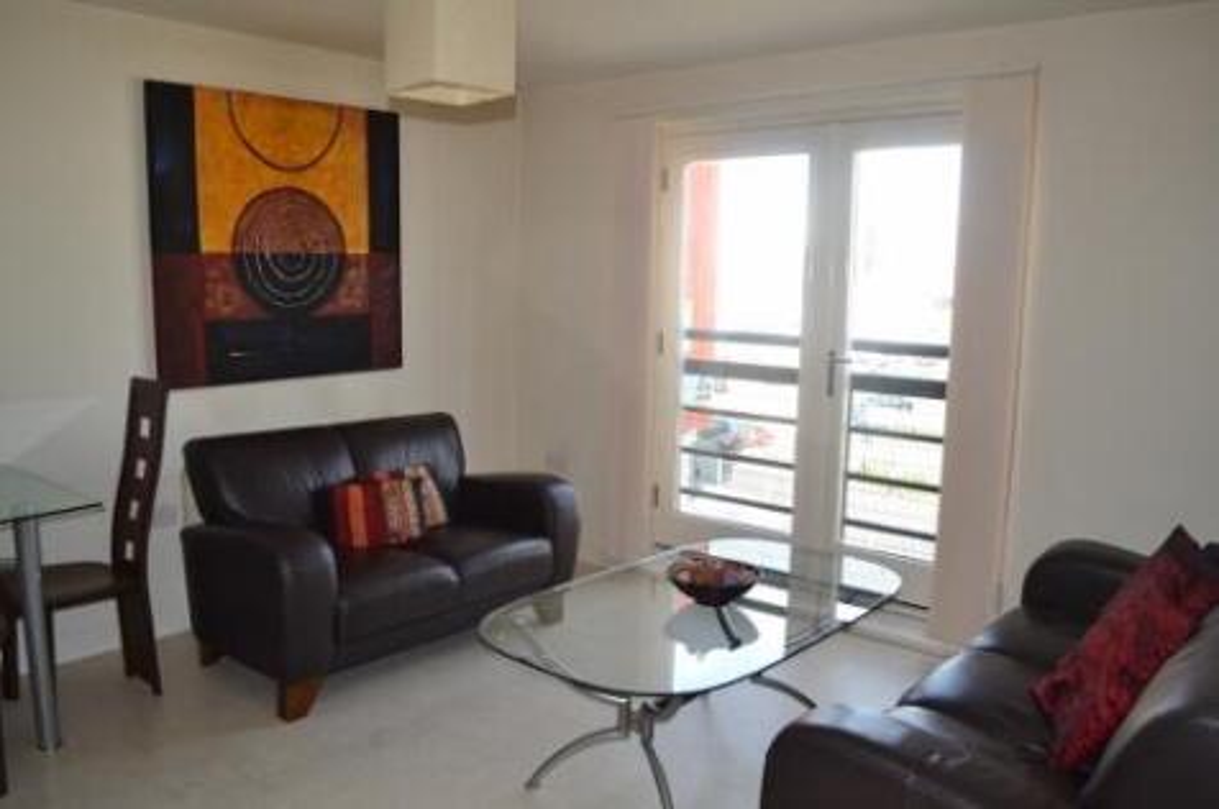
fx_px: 913
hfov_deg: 67.5
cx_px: 610
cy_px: 404
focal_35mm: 27
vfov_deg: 47.8
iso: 220
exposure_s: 1/125
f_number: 4
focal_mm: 18
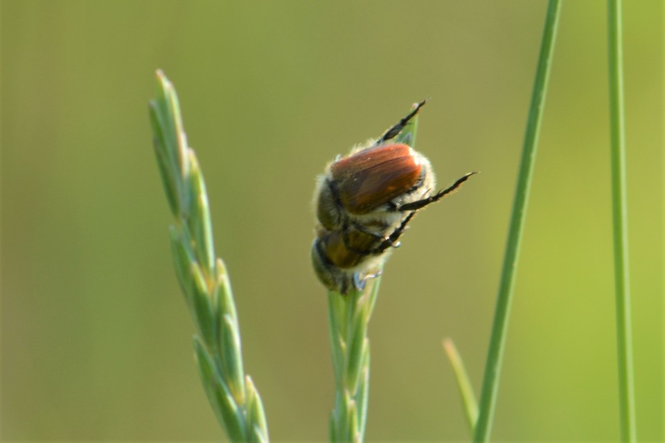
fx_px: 5126
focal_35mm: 278
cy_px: 222
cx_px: 332
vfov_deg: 5.0
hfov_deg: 7.4
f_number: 8
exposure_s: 1/160
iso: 100
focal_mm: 185
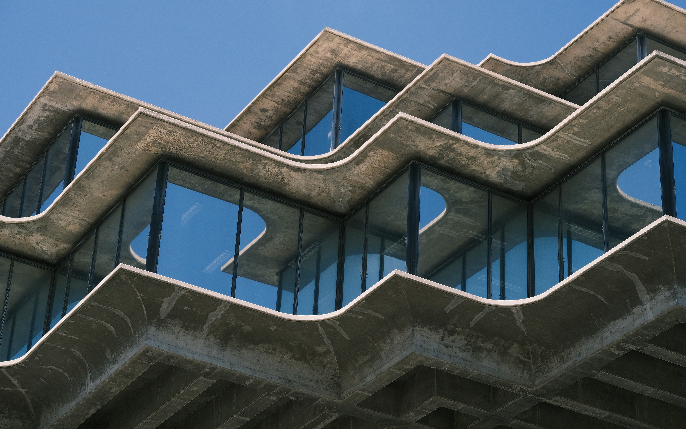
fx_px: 1739
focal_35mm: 93
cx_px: 348
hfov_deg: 22.3
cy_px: 216
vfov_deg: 14.1
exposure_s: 1/1900
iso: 640
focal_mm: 56
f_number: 5.6
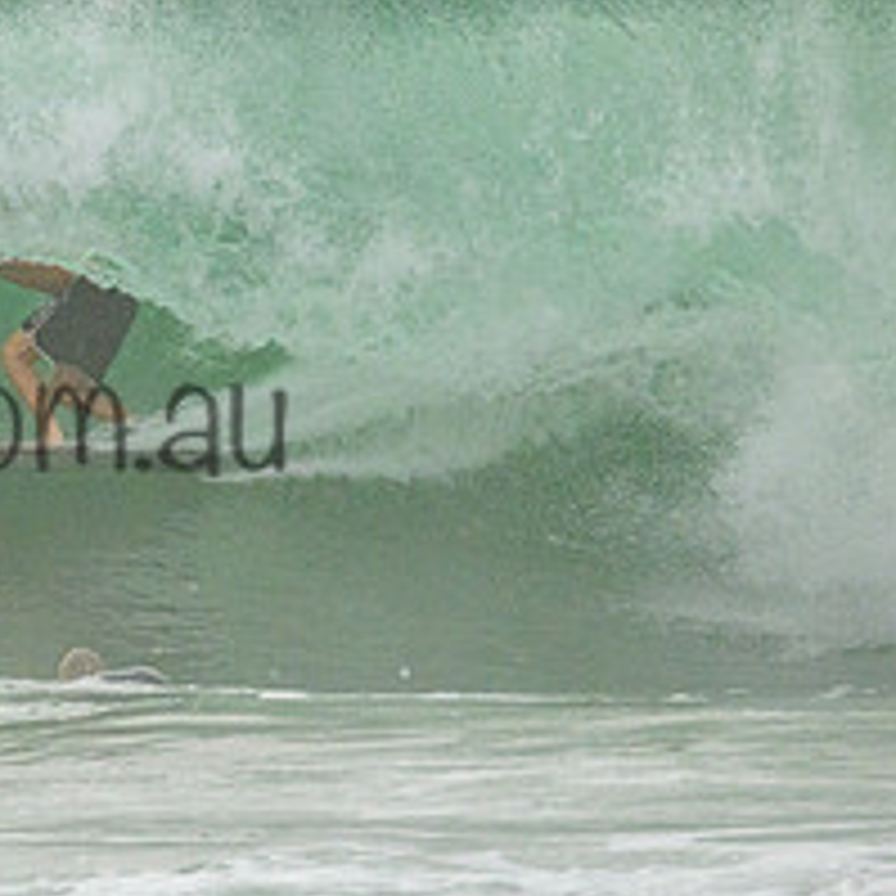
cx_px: -189
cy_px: 367
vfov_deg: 0.9
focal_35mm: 1984
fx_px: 58100
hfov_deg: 0.9
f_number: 11
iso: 1600
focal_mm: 800
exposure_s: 1/2500
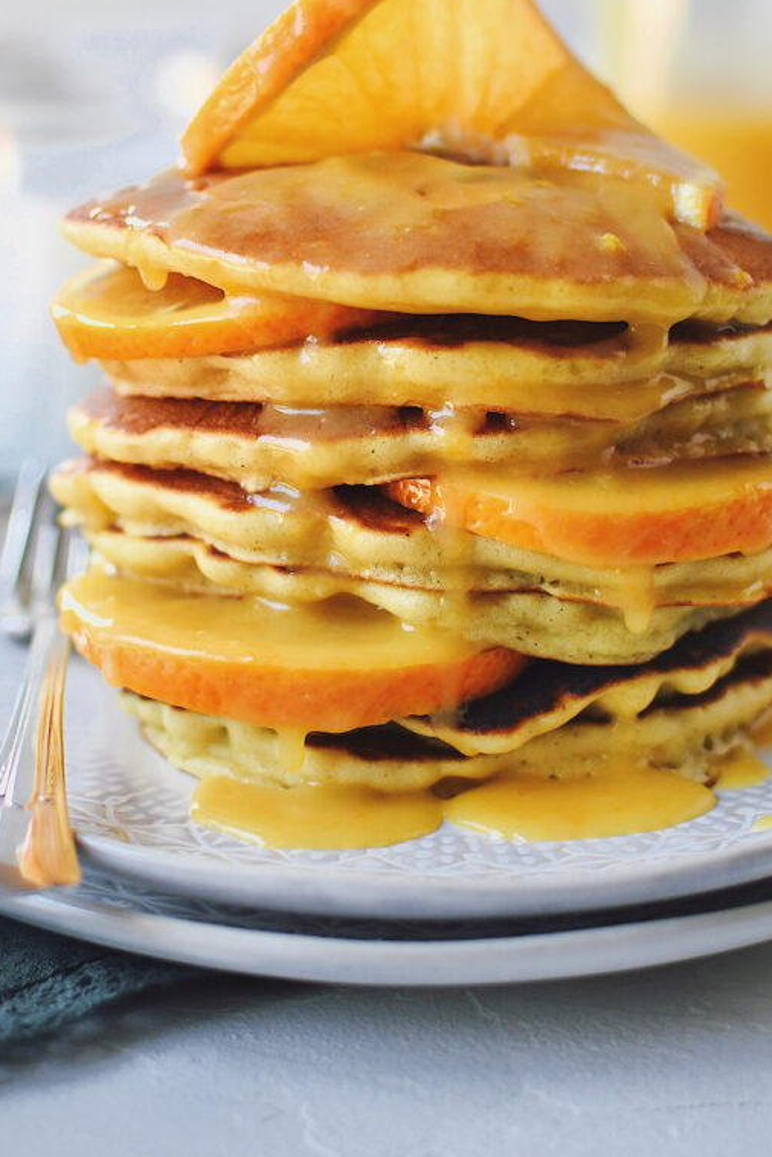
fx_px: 2539
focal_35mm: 79
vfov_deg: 25.5
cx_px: 410
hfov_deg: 17.3
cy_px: 371
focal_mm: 35
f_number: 2.5
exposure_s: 1/320
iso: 1000
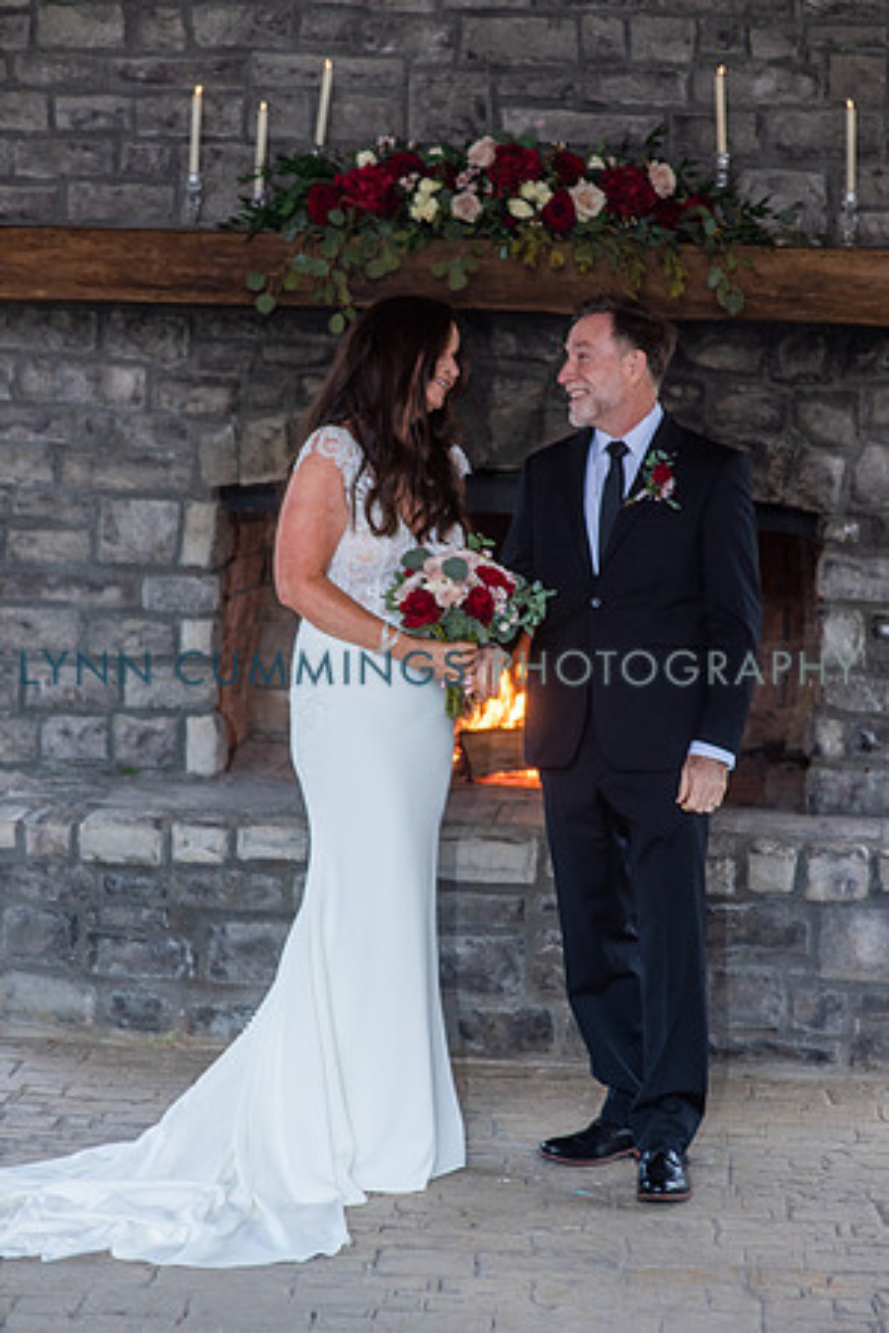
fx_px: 3148
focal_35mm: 85
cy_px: 666
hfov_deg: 16.1
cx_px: 444
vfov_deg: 23.9
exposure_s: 1/125
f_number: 3.2
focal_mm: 85
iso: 640
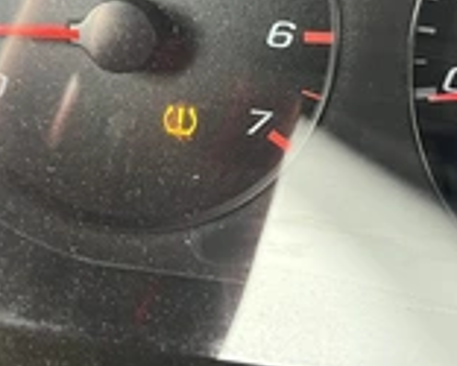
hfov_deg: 29.1
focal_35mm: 65
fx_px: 880
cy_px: 158
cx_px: 267
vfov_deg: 23.5
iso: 500
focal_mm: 5.1
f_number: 1.6
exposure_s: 1/60
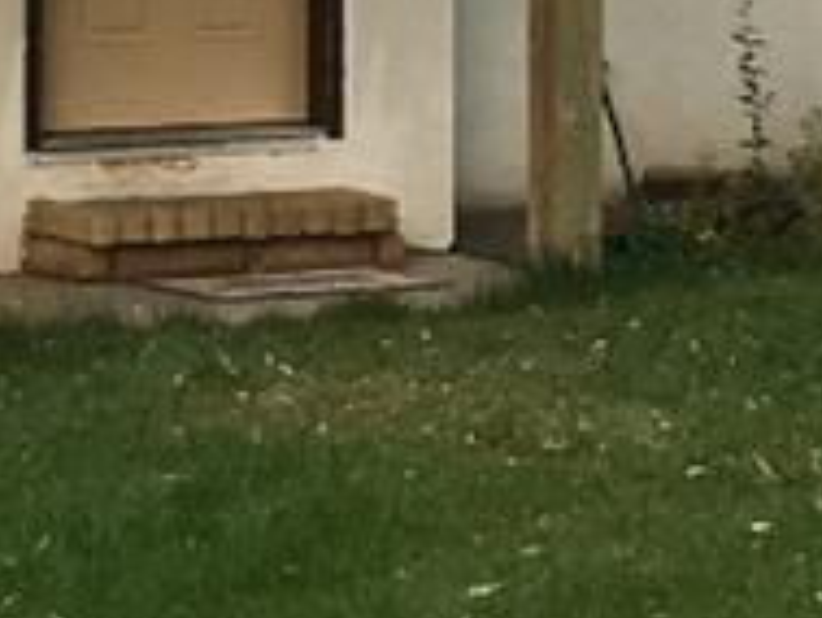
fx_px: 5465
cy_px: -313
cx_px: 813
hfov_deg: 8.6
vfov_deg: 6.4
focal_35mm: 230
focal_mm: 4.15
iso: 25
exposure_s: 1/523
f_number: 2.2
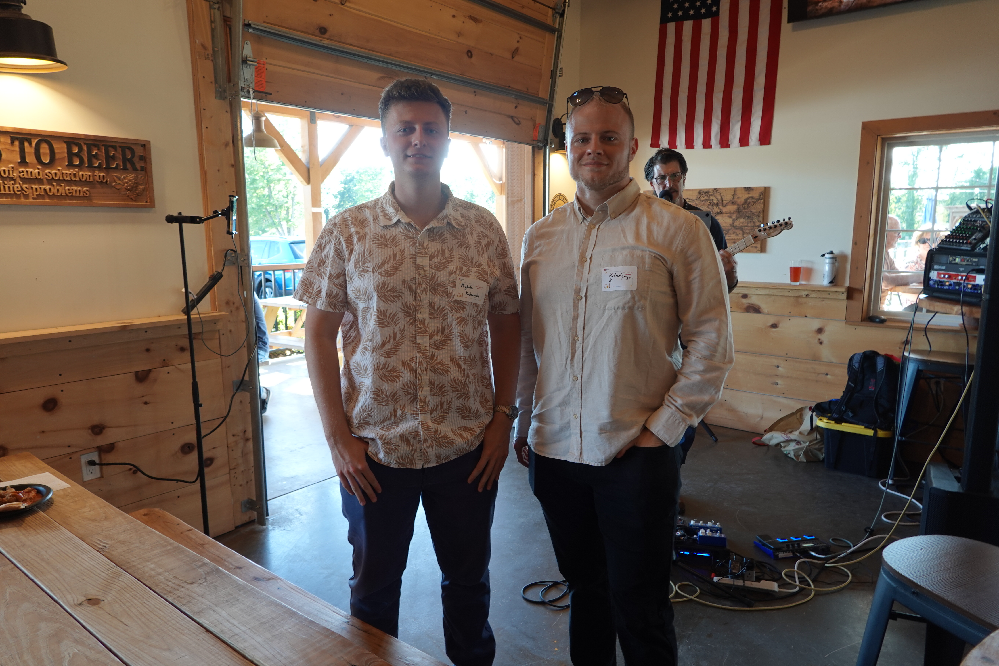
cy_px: 333
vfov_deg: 53.1
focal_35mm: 24
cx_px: 500
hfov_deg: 73.7
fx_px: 666
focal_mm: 9
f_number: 2.8
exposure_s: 1/30
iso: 100
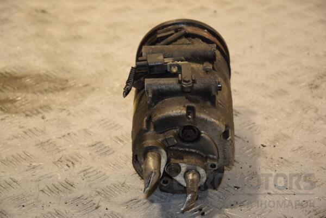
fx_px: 951
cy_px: 109
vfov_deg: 13.0
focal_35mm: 105
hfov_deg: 19.5
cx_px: 163
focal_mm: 70
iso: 800
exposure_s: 1/200
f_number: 5.6
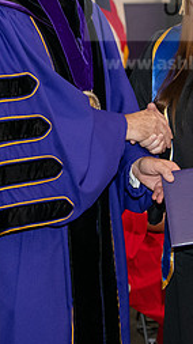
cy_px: 92
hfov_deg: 7.2
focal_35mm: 168
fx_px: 1531
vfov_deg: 12.8
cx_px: 43
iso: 2500
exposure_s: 1/200
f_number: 5
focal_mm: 70
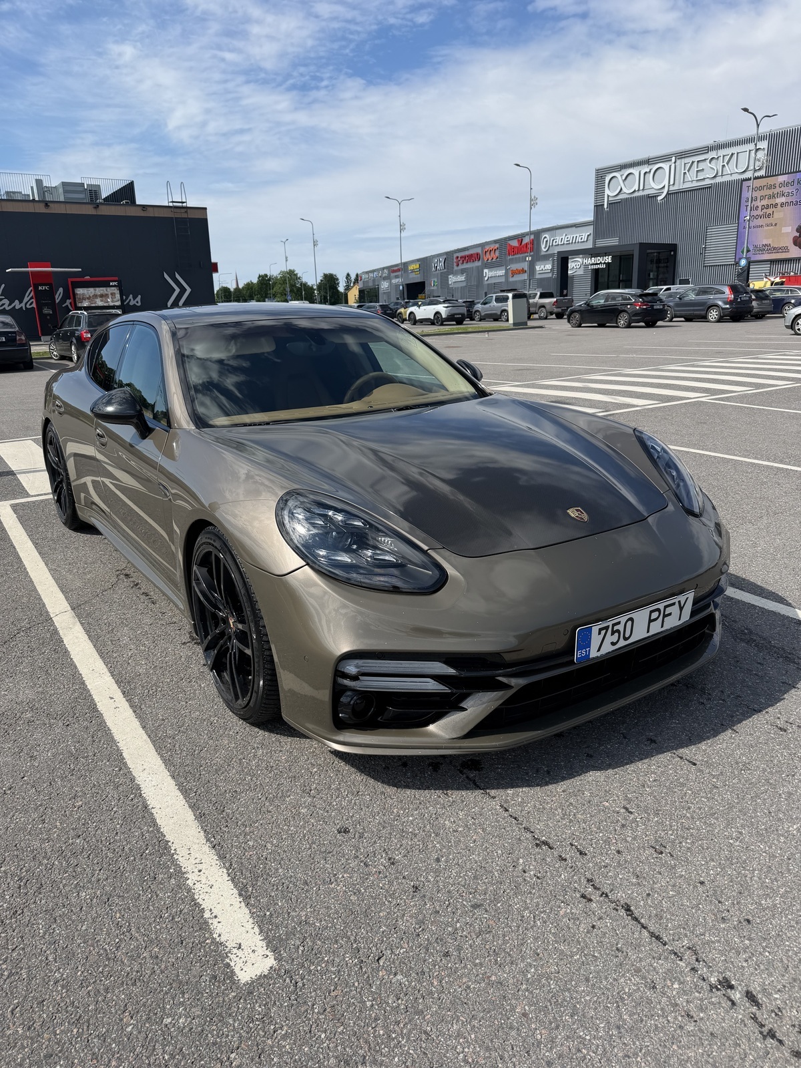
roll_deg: +0.7
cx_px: 400
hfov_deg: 56.8
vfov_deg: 71.6
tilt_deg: -17.3
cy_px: 534
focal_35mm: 24
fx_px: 740
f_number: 1.78
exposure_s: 1/4975
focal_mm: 6.76
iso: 80
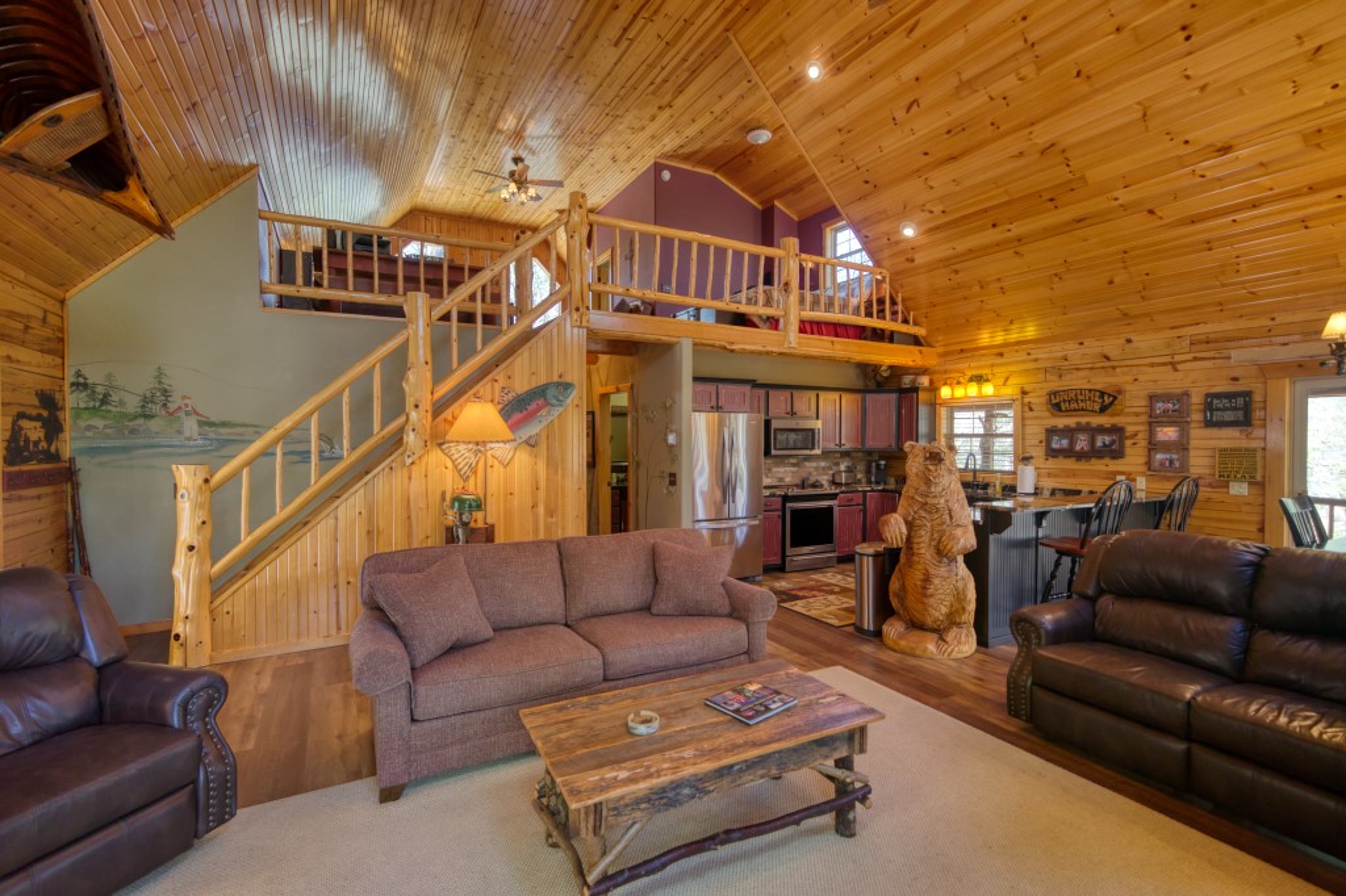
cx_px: 673
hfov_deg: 96.8
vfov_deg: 73.7
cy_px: 448
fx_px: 598
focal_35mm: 16
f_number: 4
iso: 1000
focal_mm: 16
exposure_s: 1/60
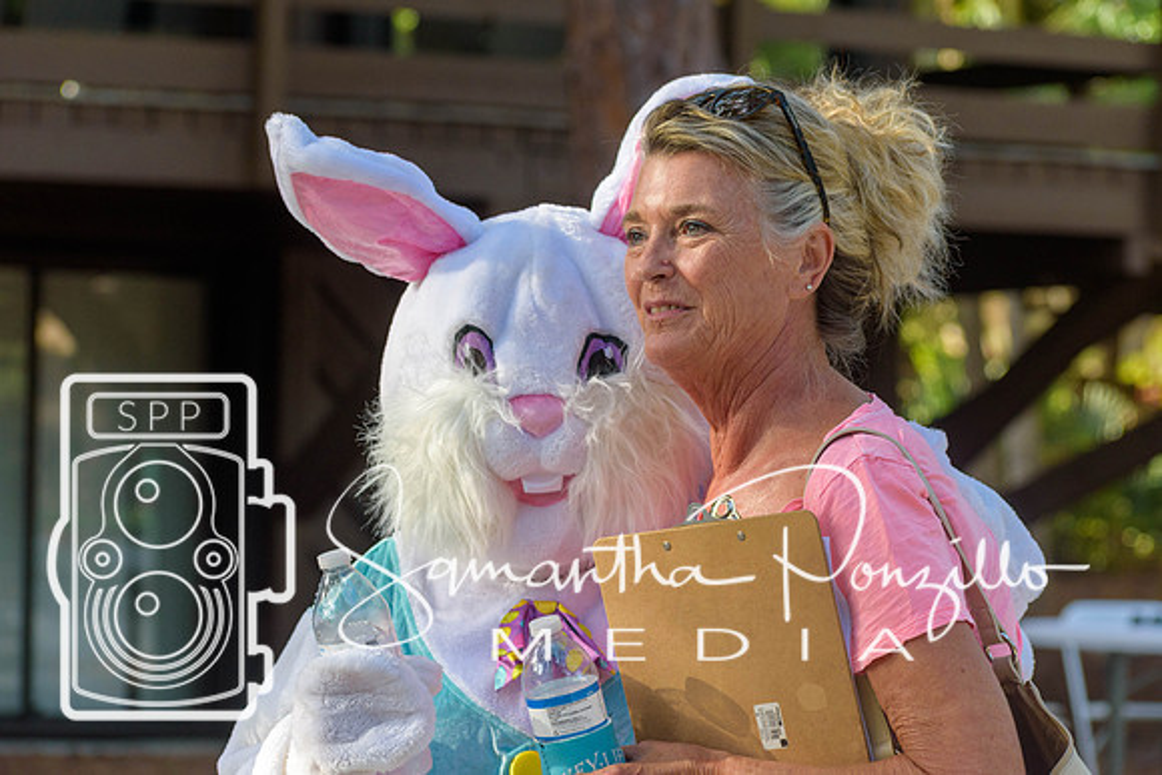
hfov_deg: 13.0
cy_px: 388
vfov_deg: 8.7
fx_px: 5085
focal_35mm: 158
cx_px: 581
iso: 320
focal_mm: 105
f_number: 5.6
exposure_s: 1/500
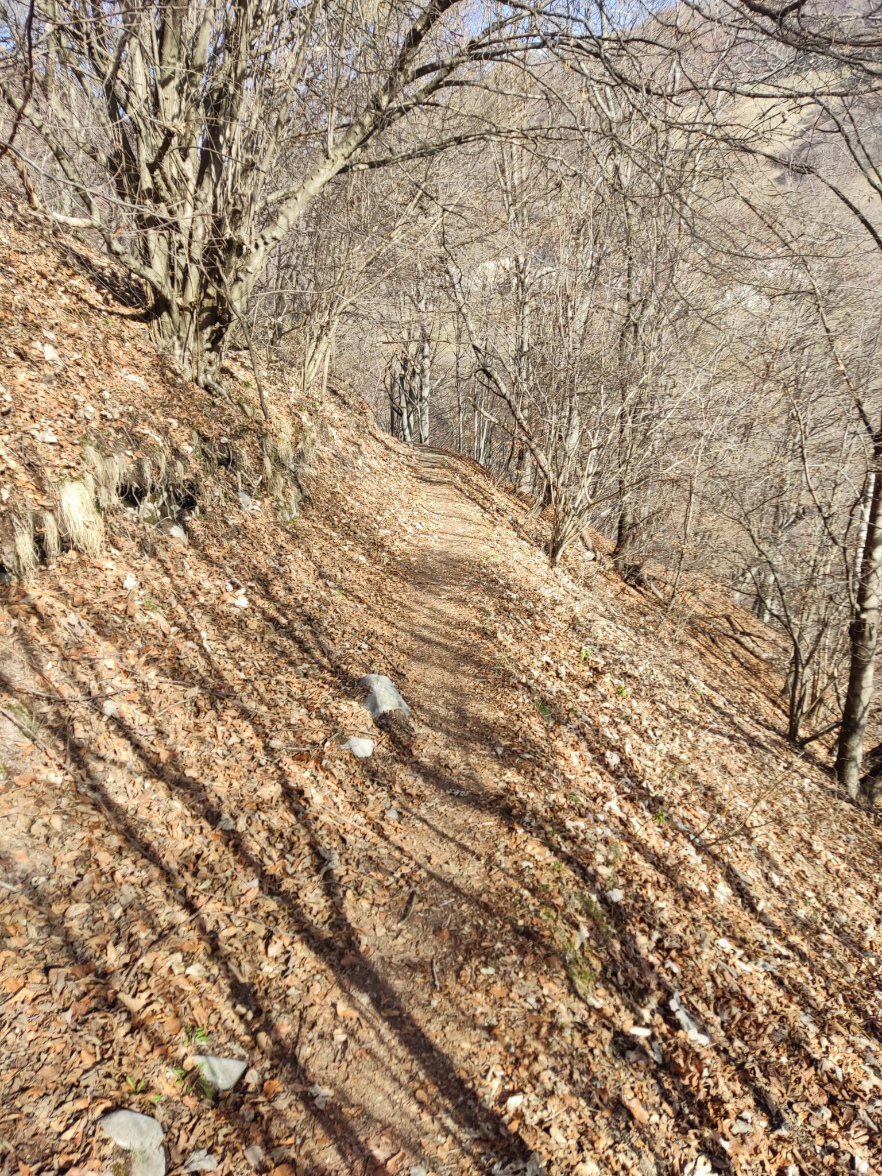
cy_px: 588
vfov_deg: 69.4
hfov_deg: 54.9
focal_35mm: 25
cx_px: 441
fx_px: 849
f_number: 1.79
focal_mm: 4.71
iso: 50
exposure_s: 1/302
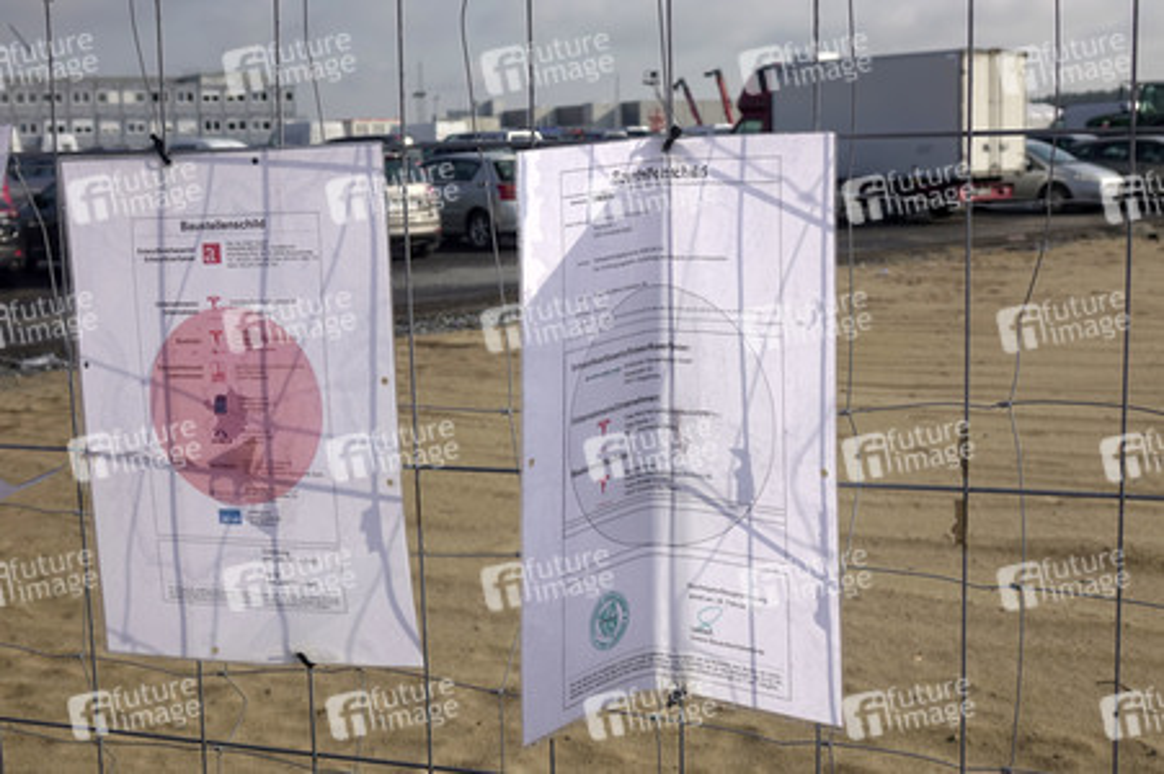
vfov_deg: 28.0
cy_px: 387
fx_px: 1551
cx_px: 582
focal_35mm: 48
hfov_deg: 41.1
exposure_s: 1/125
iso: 100
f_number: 5
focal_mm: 17.48
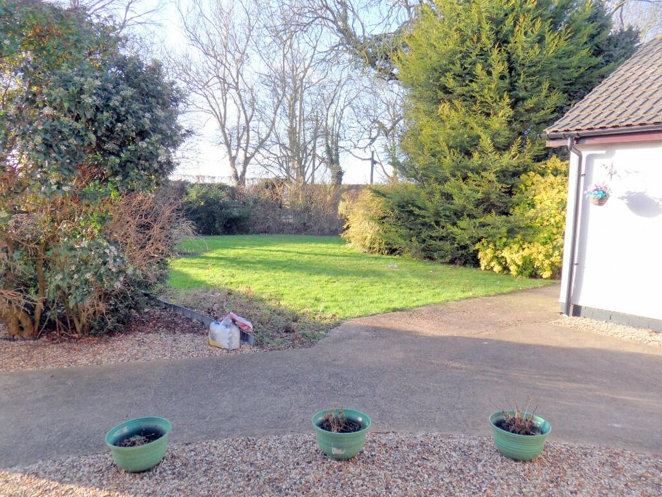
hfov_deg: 71.6
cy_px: 248
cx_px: 331
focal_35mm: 24
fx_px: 459
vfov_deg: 56.8
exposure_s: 1/180
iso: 80
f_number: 3.2
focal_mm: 3.9
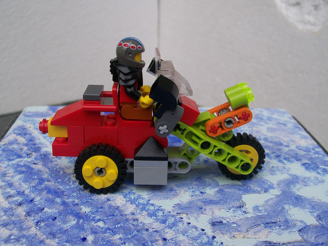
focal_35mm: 41
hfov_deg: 45.8
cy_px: 136
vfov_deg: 35.1
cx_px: 158
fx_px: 389
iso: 80
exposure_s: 1/508
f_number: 2.7
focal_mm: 6
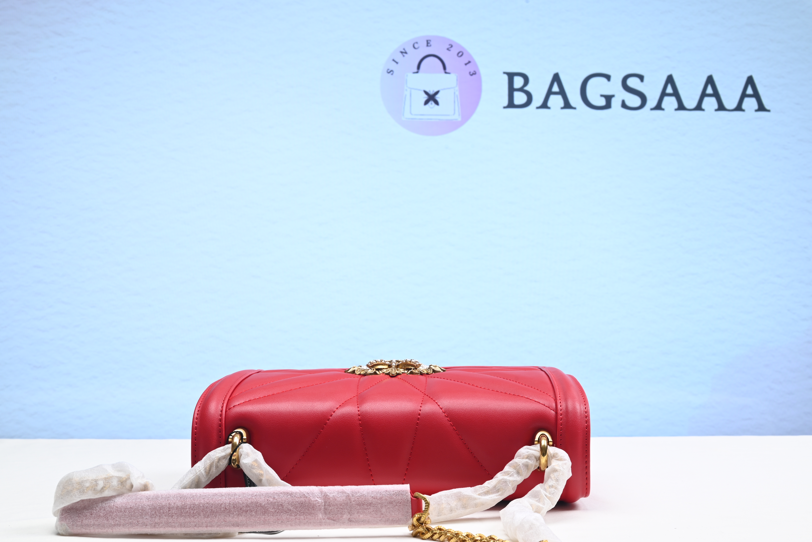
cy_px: 276
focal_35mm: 41
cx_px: 415
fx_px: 925
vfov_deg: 32.7
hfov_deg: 47.4
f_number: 16
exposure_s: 1/2
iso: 100
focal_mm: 40
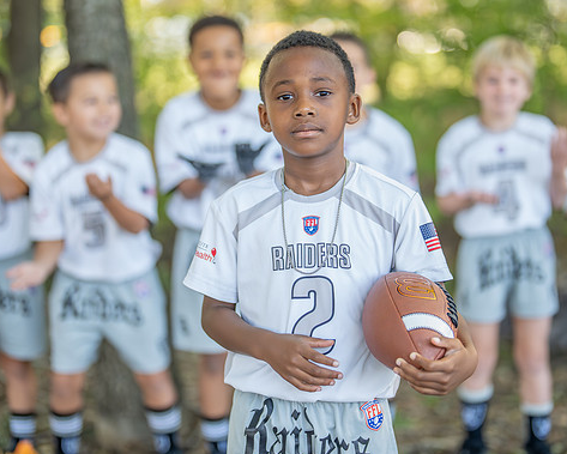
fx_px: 1293
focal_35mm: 77
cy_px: 183
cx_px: 319
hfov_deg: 24.7
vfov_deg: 19.9
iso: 1000
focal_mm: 50
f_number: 1.2
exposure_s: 1/3200
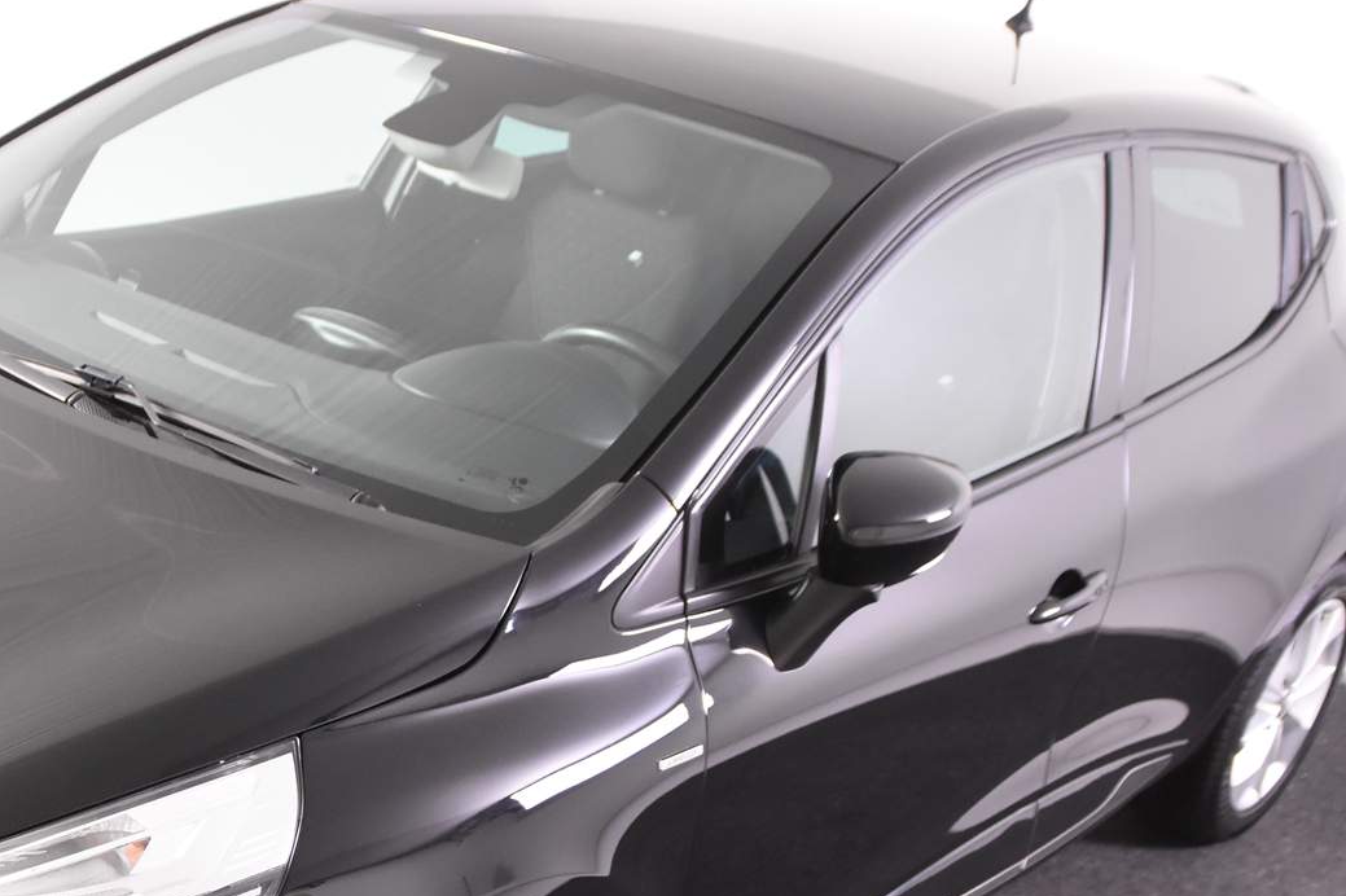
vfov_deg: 21.9
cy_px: 757
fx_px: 2280
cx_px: 247
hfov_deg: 31.9
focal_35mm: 61
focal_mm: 22
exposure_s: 1/40
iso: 1600
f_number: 3.2
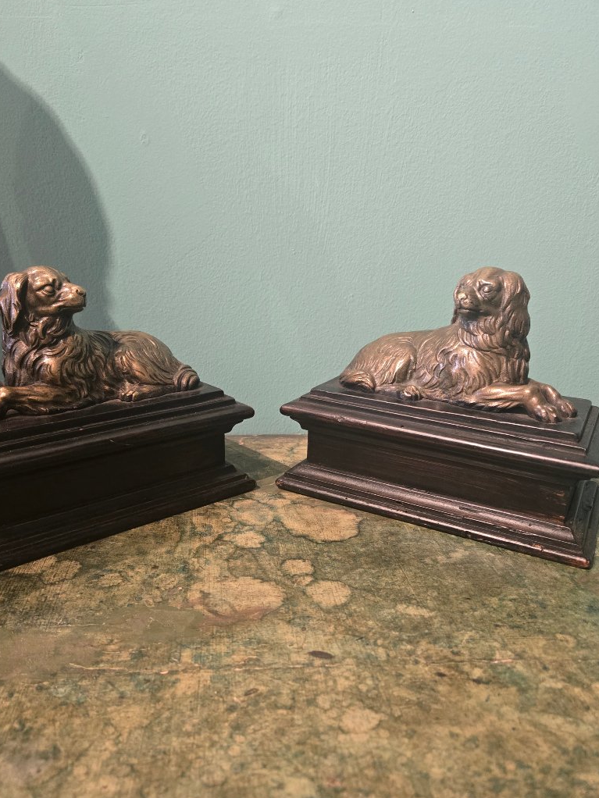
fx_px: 623
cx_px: 254
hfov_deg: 51.2
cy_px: 413
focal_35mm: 27
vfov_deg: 65.3
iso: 640
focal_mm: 5.4
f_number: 1.8
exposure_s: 1/100
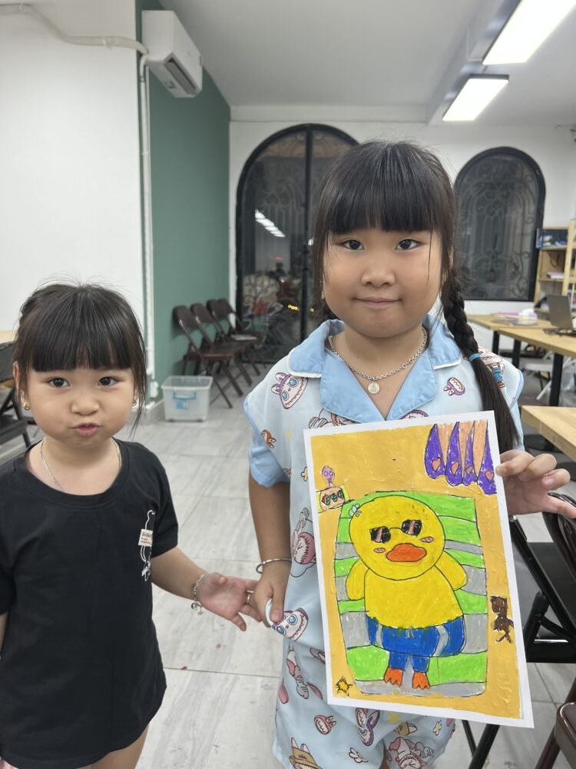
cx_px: 288
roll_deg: -1.8
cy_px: 384
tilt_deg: -9.2
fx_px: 577
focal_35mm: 26
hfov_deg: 53.1
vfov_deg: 67.3
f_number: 1.5
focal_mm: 5.7
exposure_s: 1/100
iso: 50
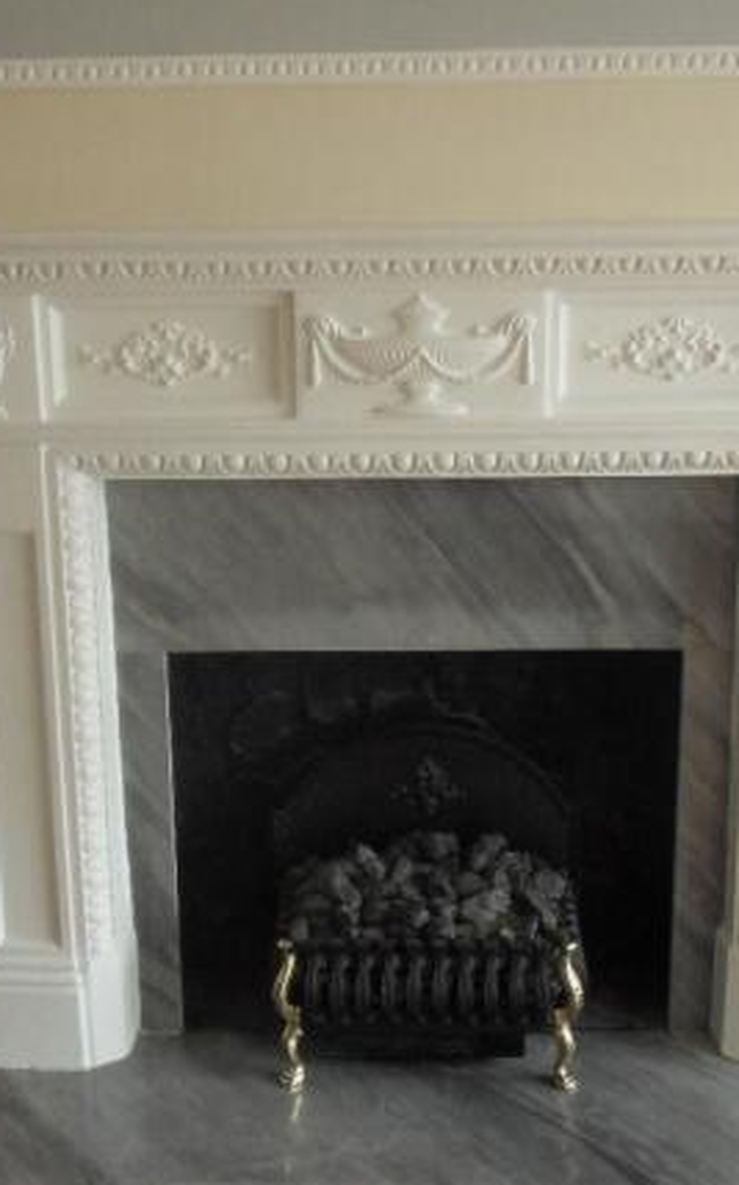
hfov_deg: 24.8
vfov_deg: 38.9
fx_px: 1678
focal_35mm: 52
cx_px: 372
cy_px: 591
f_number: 3.9
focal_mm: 6.3
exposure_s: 1/30
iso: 320
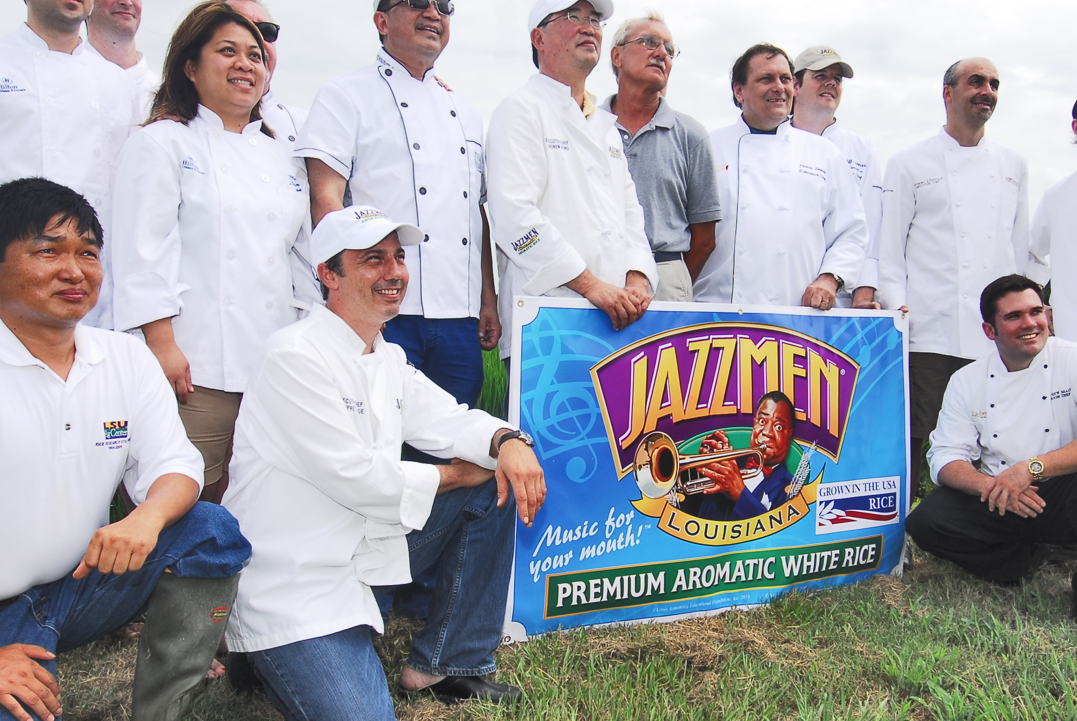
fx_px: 1072
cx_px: 607
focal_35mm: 36
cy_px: 389
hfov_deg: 53.2
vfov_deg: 37.1
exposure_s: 1/250
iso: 125
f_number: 8
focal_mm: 15
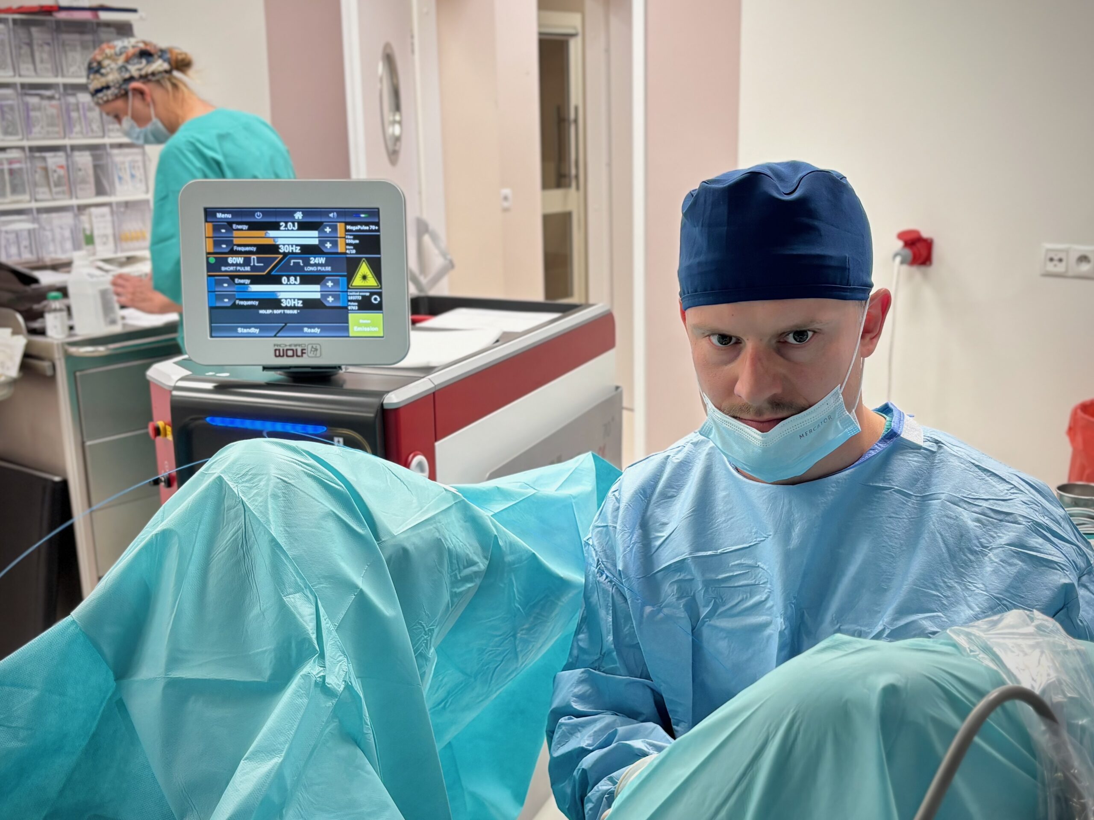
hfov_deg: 67.3
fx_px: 822
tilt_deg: -15.3
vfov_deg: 53.1
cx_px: 547
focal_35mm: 26
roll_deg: +0.2
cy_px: 410
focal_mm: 5.96
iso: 50
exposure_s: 1/100
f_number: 1.6
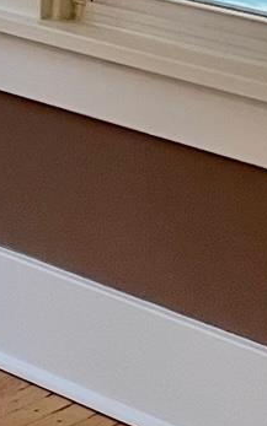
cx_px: -741
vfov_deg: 12.5
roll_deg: +0.4
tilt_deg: -8.3
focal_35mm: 160
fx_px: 1862
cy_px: -176
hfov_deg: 6.7
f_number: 1.6
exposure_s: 1/60
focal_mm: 4.2
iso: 125
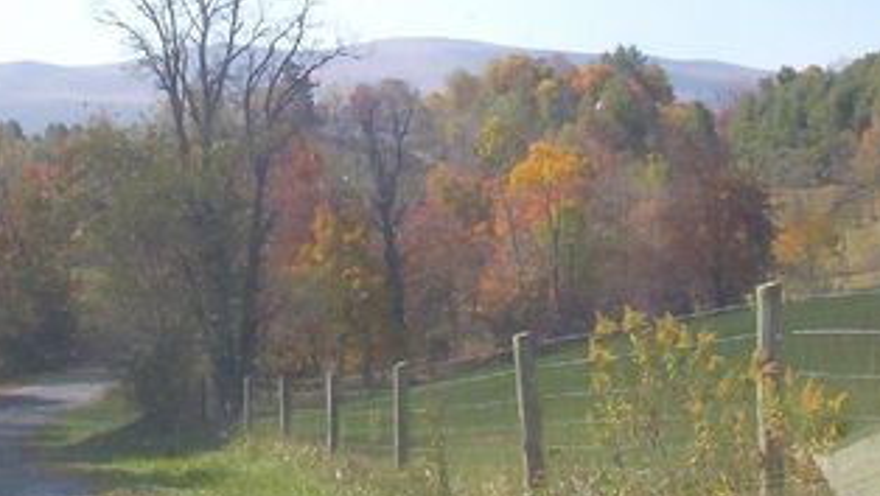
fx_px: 1681
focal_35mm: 72
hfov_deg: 29.3
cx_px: 364
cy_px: 41
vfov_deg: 16.5
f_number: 8
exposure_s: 1/162
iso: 100
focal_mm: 6
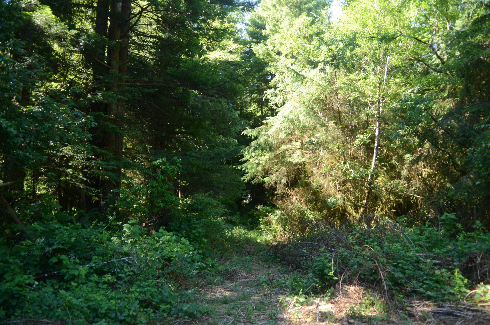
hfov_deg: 70.6
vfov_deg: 50.2
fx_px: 346
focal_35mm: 26
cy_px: 162
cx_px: 245
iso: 100
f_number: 2.8
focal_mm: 17
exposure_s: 1/80
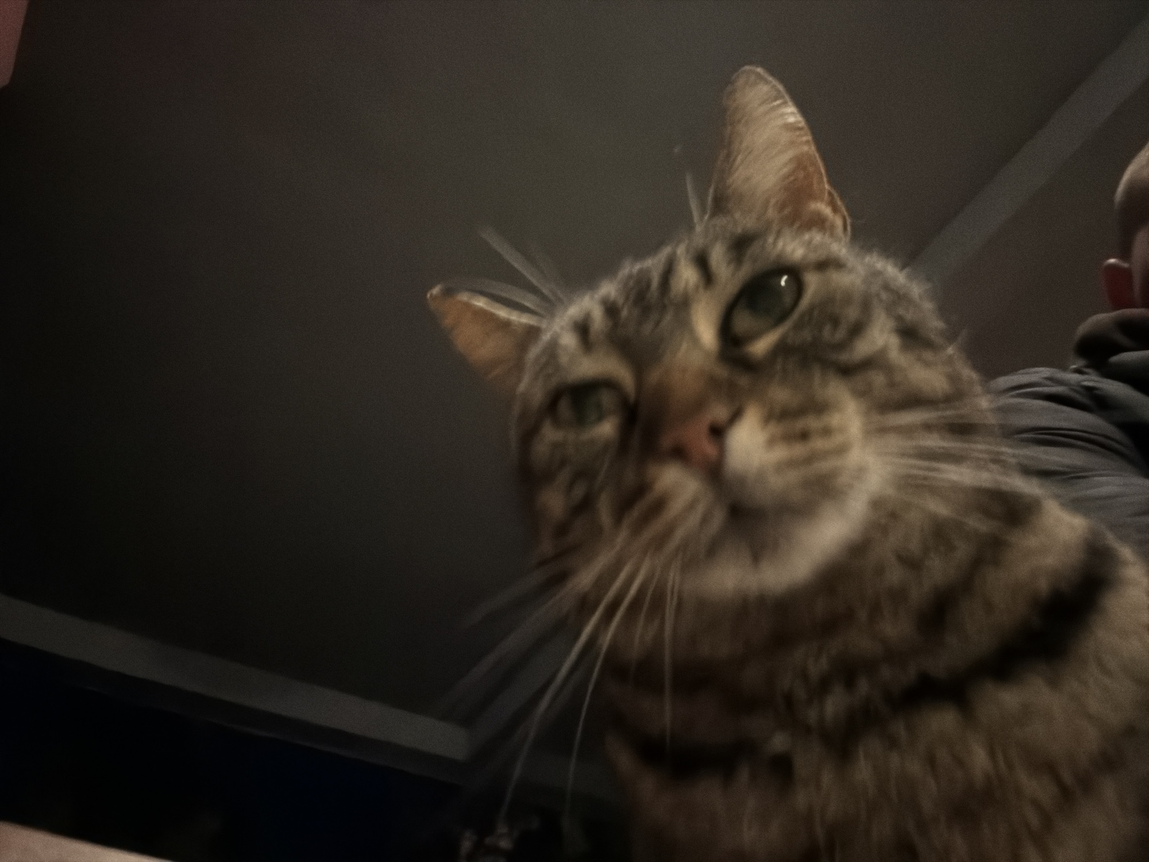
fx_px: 763
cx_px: 574
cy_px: 431
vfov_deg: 58.9
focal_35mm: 23
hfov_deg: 73.9
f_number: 1.9
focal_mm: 2.71
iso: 2000
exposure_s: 1/17
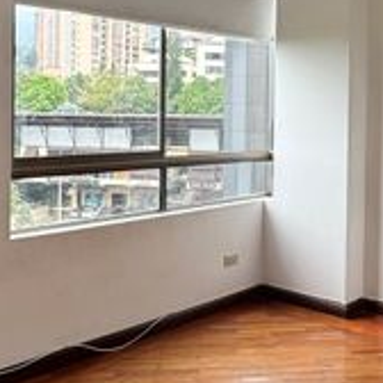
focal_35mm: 49
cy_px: 119
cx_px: 282
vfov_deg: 34.3
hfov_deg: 34.0
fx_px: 613
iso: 40
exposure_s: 1/99
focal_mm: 2.22
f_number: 2.2
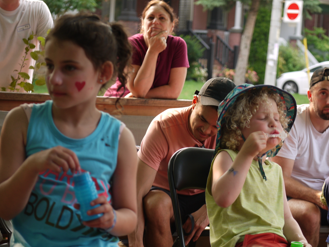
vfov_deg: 13.7
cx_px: 209
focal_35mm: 108
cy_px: 143
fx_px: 1027
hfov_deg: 18.2
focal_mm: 41
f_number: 2.8
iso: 100
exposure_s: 1/125
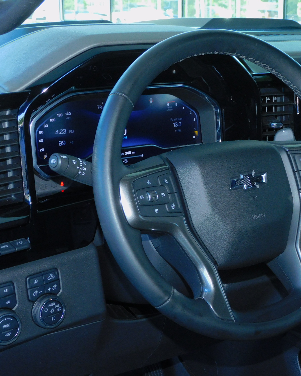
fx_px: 735
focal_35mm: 66
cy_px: 186
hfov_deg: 23.0
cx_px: 214
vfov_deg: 28.7
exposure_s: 1/30
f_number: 4
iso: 200
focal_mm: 9
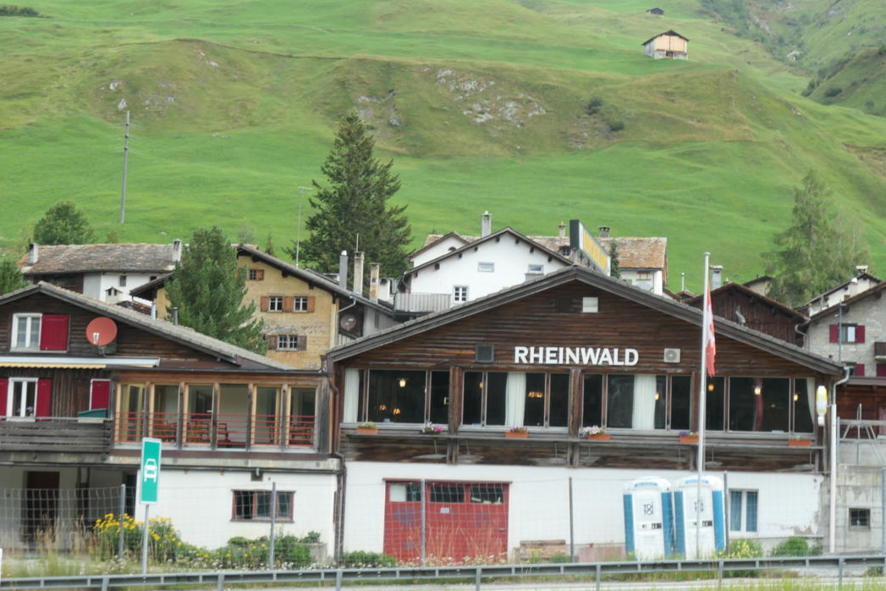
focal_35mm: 86
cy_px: 241
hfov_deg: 23.6
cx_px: 534
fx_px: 2116
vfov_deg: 15.9
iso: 200
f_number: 4.5
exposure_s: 1/250
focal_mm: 22
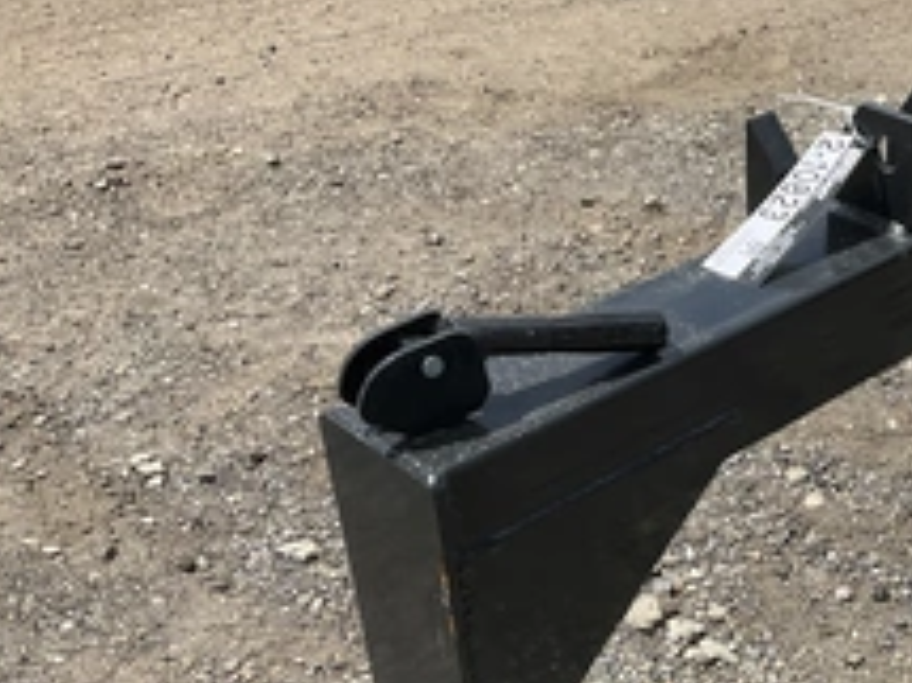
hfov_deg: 33.7
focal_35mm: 54
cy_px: 526
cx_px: 819
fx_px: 1422
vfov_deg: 26.6
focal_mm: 3
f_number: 1.8
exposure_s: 1/2058
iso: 25
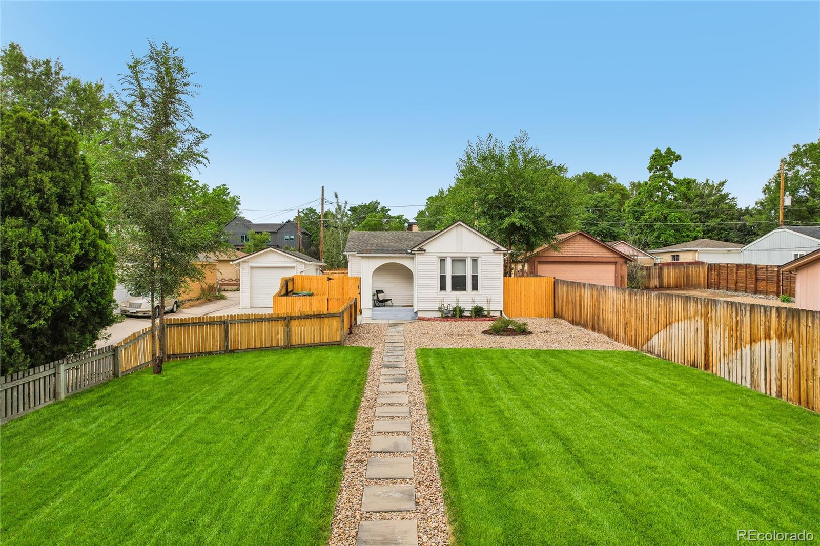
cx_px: 410
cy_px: 273
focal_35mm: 22
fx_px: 501
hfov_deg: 78.6
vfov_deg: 57.2
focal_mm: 8.4
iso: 100
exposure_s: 1/1000
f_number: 2.8
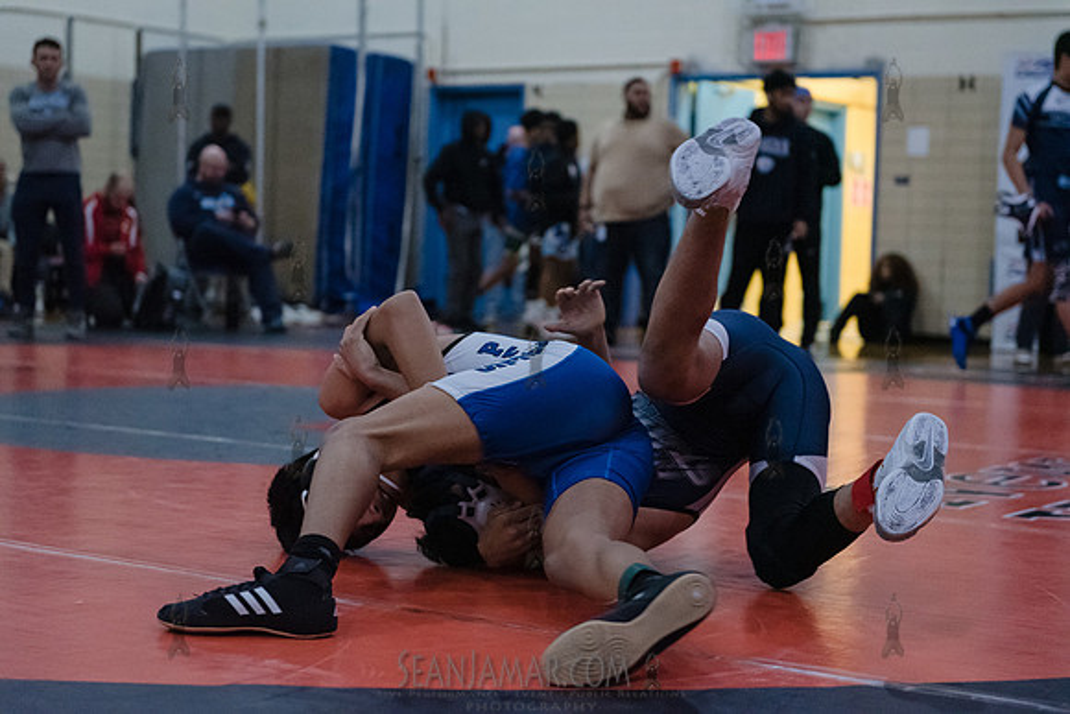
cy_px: 357
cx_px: 535
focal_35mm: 66
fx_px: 1962
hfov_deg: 30.5
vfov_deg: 20.6
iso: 8000
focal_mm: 66
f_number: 3.2
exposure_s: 1/400
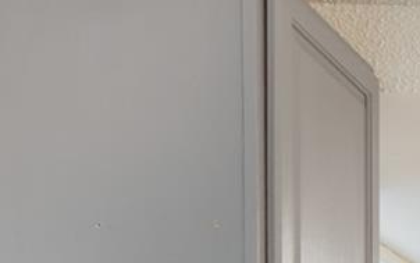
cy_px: 561
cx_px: 957
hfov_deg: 14.3
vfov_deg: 10.8
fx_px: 1237
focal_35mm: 108
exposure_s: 1/2
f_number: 4
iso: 100
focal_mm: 20
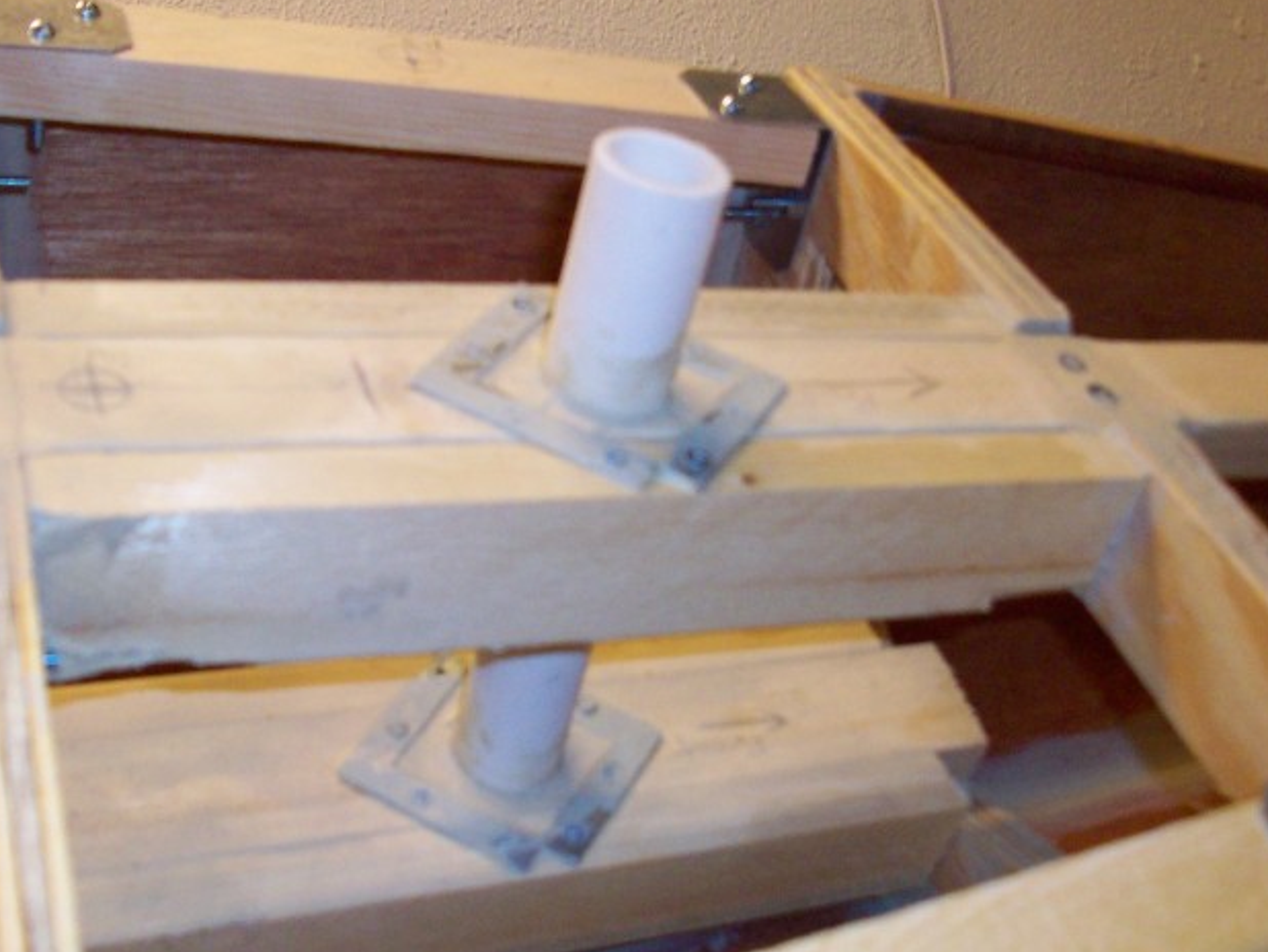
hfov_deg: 42.9
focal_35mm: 44
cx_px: 640
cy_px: 550
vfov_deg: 32.8
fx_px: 1612
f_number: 2.8
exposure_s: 1/60
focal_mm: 5.7
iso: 160
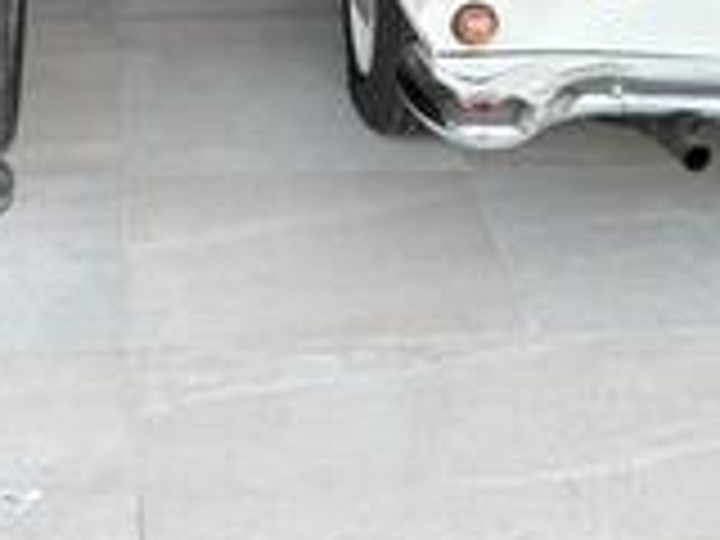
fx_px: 2163
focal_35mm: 104
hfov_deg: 18.8
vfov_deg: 13.0
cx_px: 225
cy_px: -405
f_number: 1.6
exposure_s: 1/206
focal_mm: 5.96
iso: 50
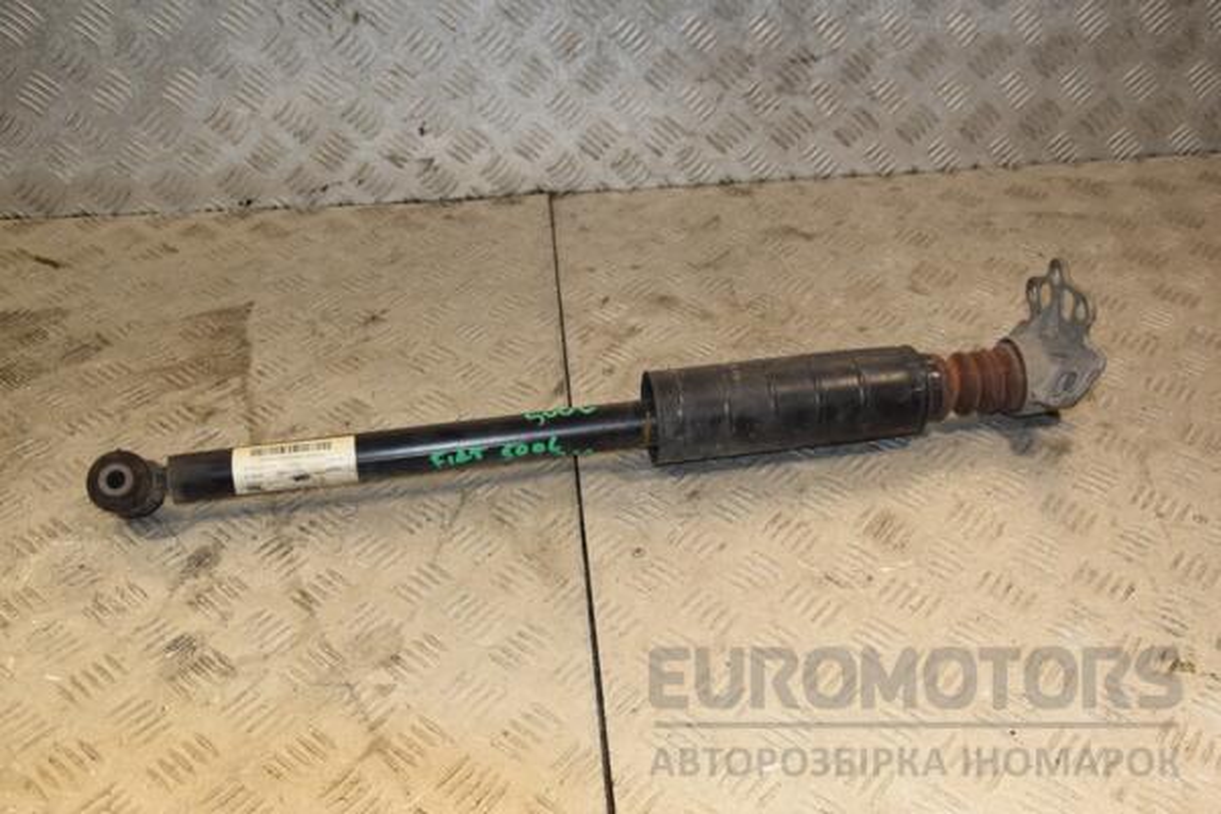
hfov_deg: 51.3
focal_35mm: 38
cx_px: 610
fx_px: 1272
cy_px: 407
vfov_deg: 35.5
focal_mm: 25
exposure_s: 1/200
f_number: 5.6
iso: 800
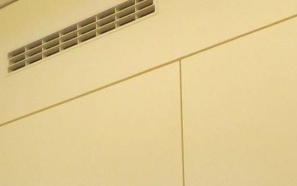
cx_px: 26
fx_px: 971
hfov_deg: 17.1
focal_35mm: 120
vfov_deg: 10.1
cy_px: 369
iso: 160
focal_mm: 4
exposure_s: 1/80
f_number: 3.4
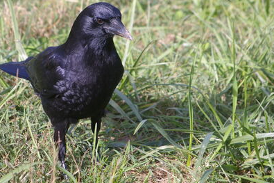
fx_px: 3325
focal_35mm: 437
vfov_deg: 3.1
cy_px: 86
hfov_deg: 4.7
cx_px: 98
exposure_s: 1/250
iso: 200
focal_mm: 180
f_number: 6.7
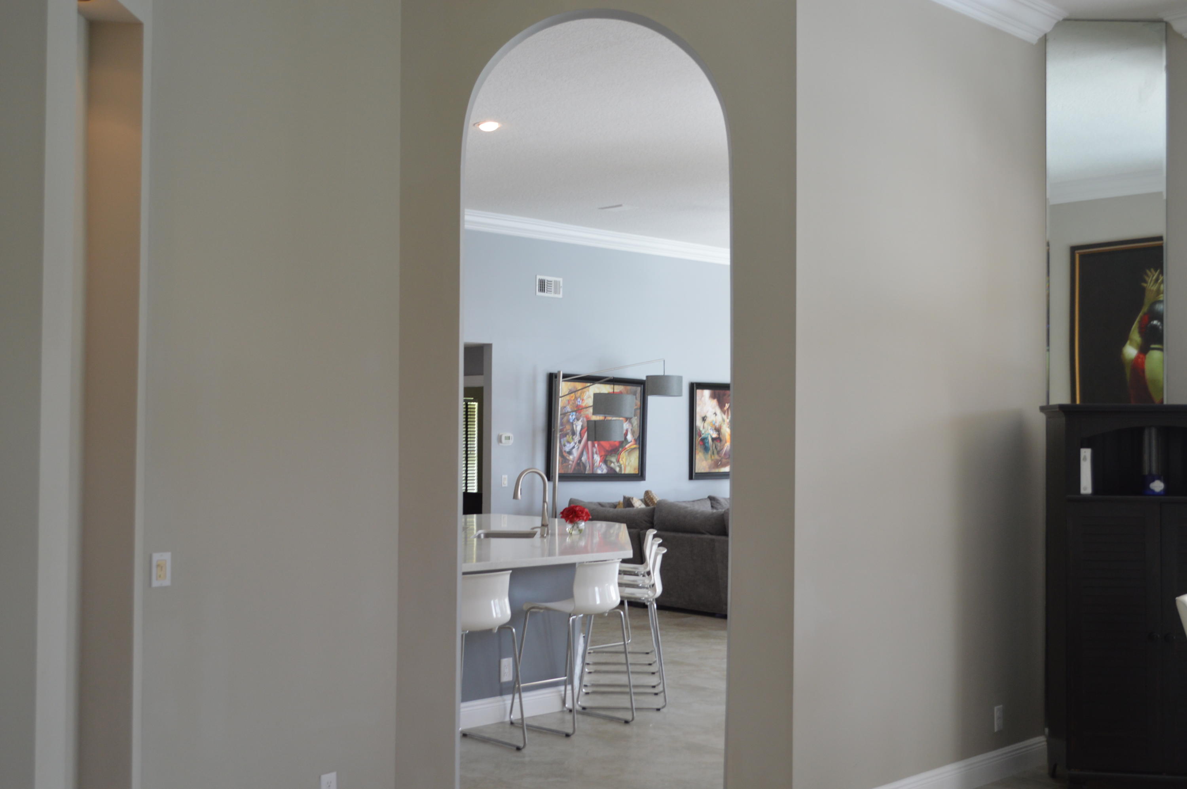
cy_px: 394
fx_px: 1285
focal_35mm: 39
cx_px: 594
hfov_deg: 49.6
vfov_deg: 34.1
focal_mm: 26
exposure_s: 1/100
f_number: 5
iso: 400
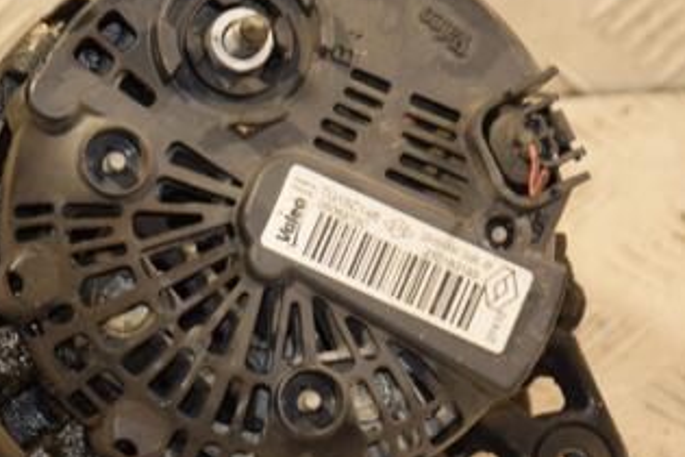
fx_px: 4071
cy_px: 261
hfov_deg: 9.6
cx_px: 185
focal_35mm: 214
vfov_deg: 6.4
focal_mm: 75
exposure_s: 1/100
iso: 800
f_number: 5.3
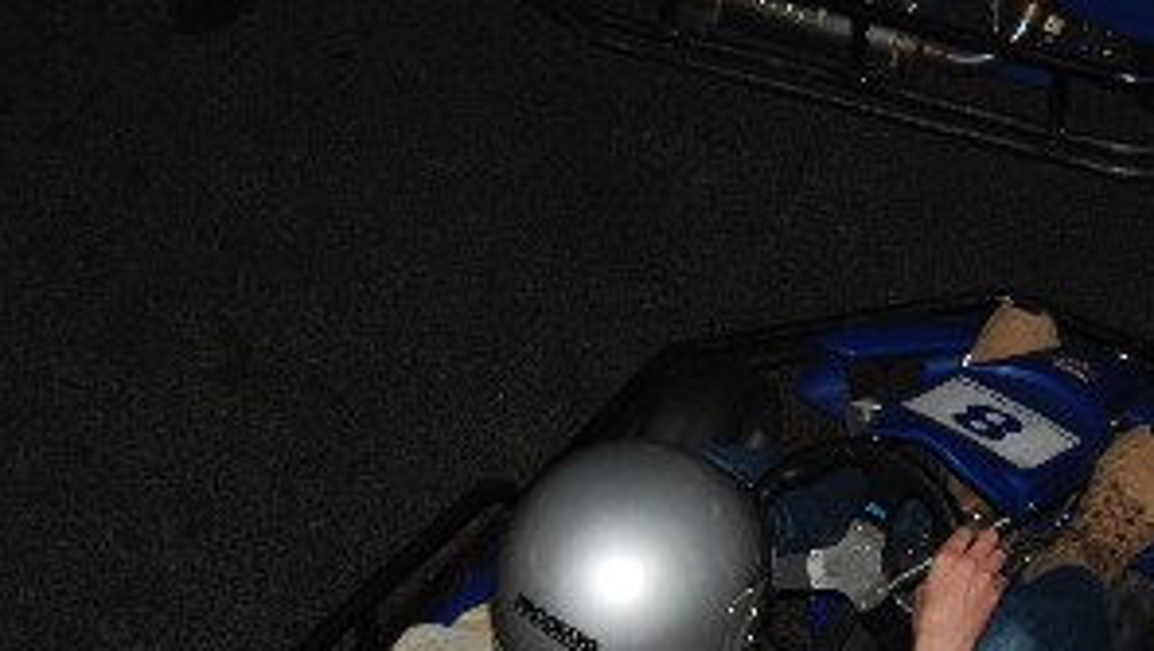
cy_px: 554
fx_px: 3123
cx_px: 702
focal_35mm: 102
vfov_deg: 11.8
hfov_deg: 20.9
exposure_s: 1/60
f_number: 4.2
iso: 200
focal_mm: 30
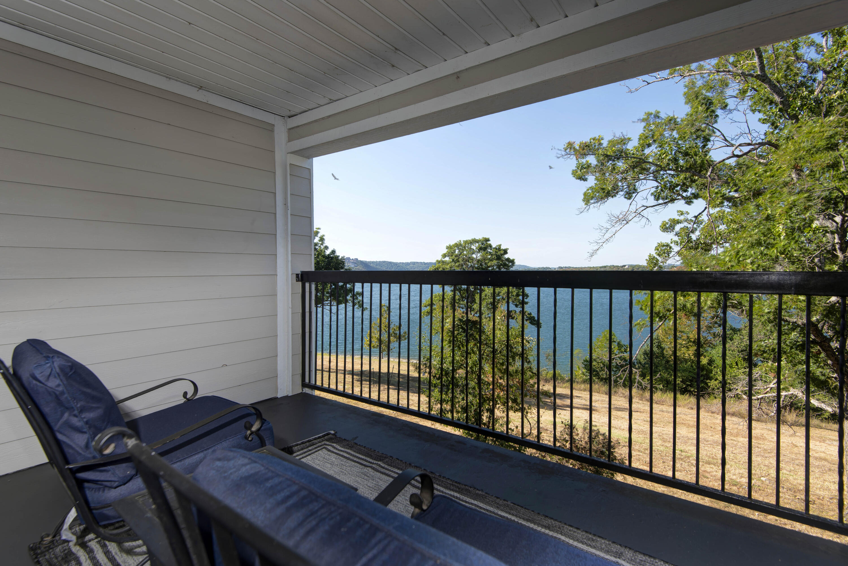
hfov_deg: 96.7
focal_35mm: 16
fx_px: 377
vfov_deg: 73.8
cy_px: 283
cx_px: 424
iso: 71
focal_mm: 16
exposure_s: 1/180
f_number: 6.7
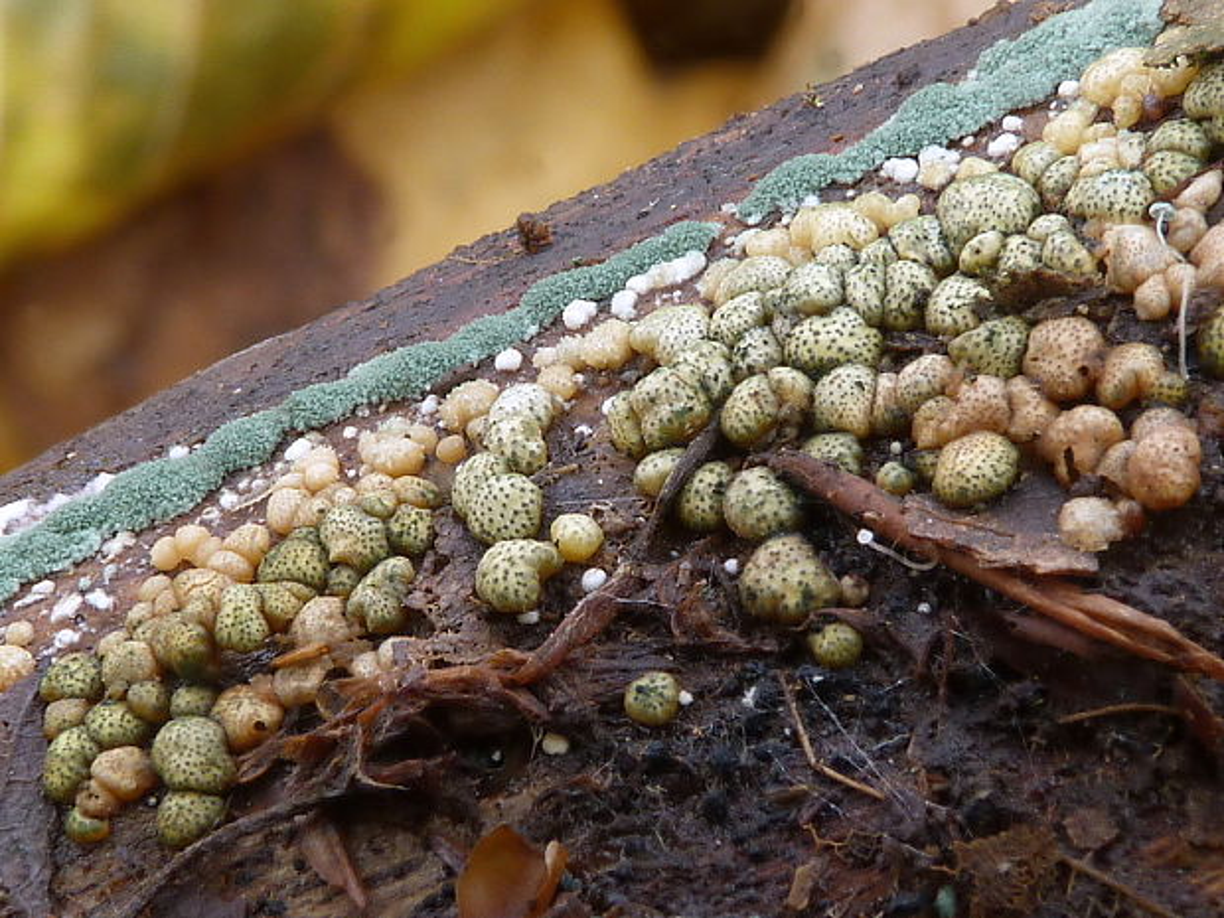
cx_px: 612
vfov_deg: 24.4
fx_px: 2122
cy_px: 459
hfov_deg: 32.2
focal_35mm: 60
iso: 80
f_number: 8
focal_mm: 10.8
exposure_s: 1/2
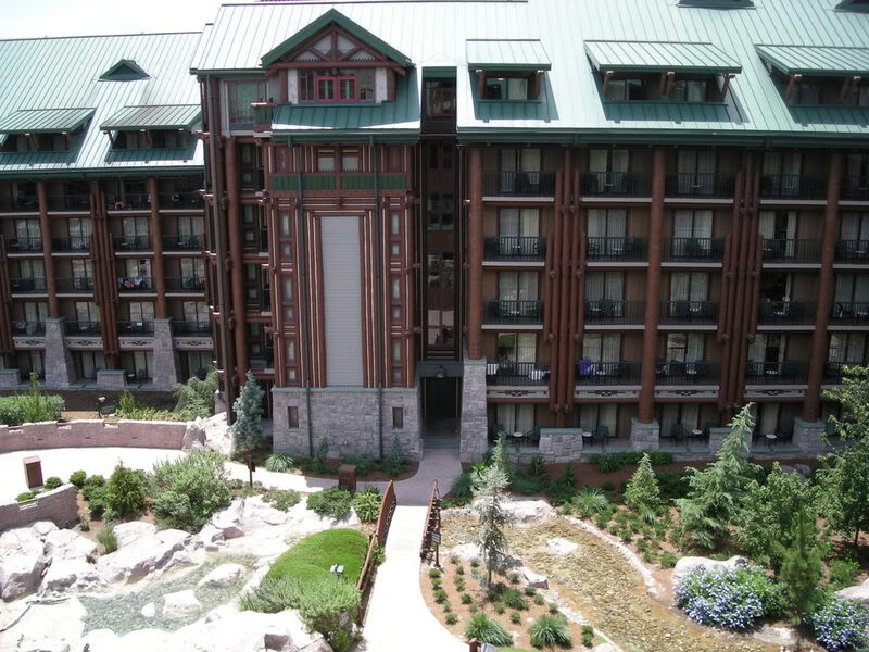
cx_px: 434
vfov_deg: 40.7
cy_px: 326
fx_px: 879
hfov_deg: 52.6
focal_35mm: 35
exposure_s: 1/338
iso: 50
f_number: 2.8
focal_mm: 5.7
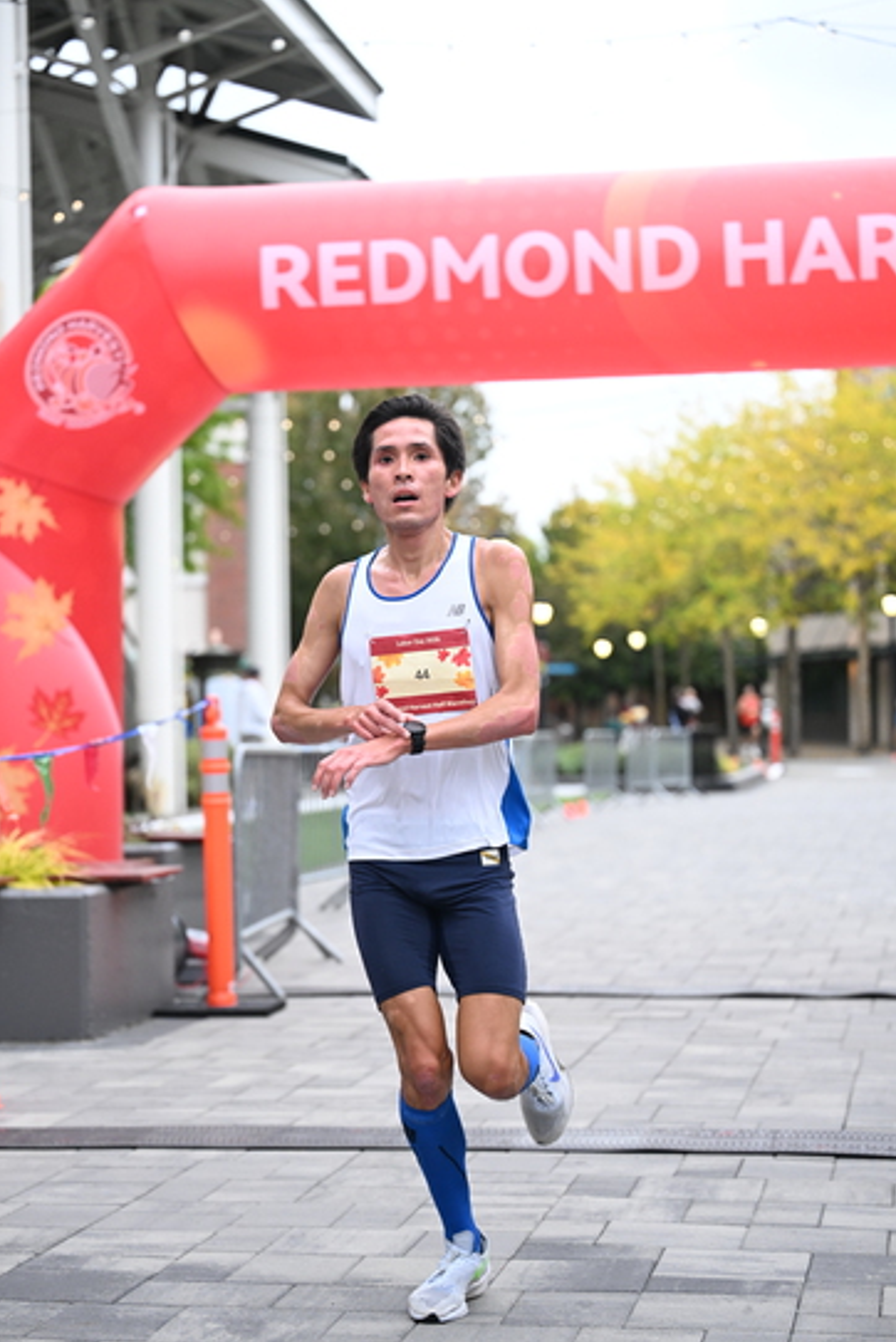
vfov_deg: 28.4
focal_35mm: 71
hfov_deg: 19.2
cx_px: 444
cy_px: 669
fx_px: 2647
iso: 1600
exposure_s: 1/800
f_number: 2.8
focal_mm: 70
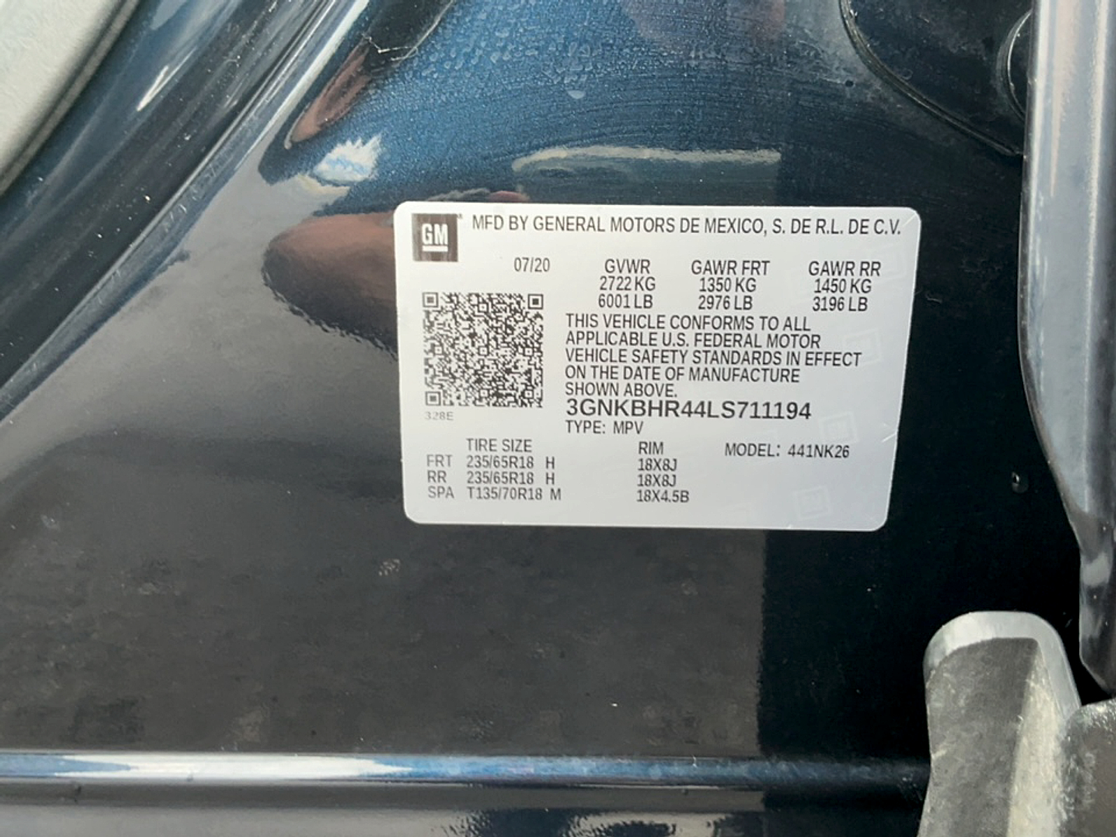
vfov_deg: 46.8
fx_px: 967
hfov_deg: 60.0
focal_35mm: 30
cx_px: 558
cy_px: 418
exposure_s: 1/60
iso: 40
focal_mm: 3
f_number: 1.8
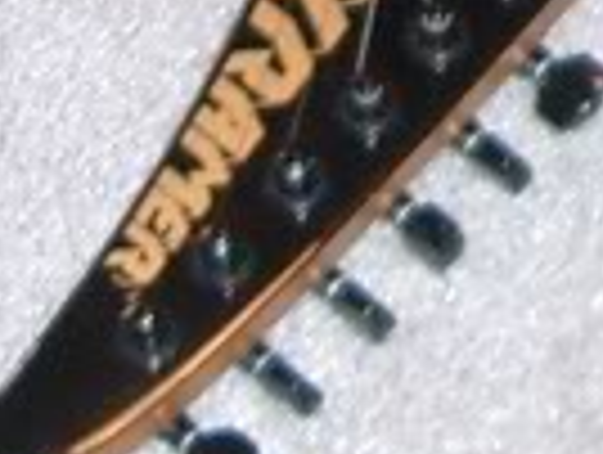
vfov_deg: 5.5
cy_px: -490
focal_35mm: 267
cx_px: 680
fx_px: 4659
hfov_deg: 7.4
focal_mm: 5.8
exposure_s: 1/40
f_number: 2.6
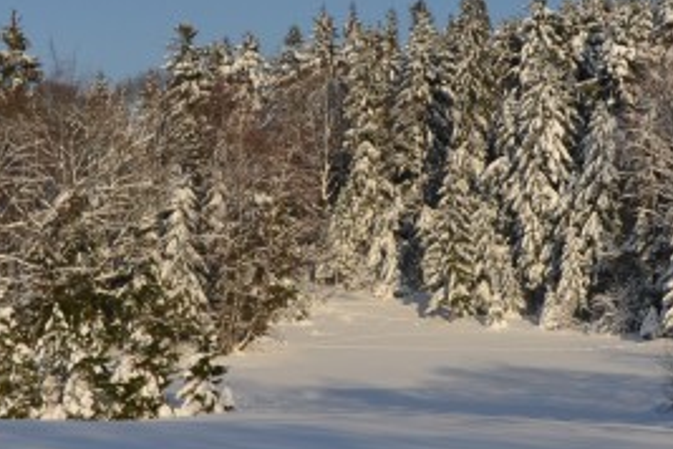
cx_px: 267
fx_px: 1963
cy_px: 172
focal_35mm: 105
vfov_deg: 13.0
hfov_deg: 19.4
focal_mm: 26
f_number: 9
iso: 100
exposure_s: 1/320
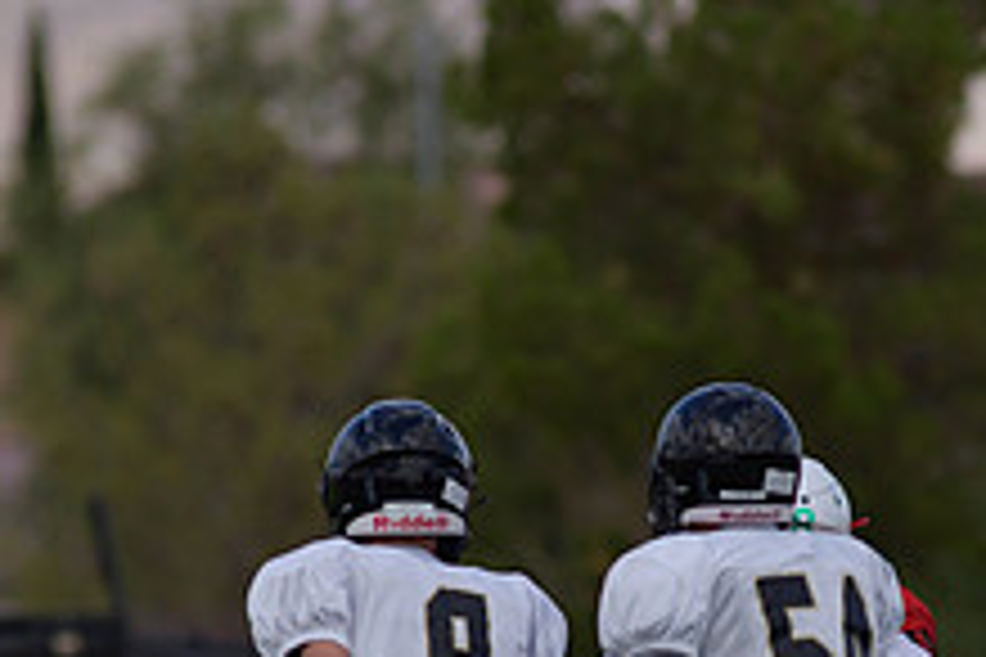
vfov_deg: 1.7
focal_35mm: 793
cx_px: 608
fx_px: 21718
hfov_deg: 2.6
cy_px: 727
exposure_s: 1/8000
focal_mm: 300
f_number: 5
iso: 400
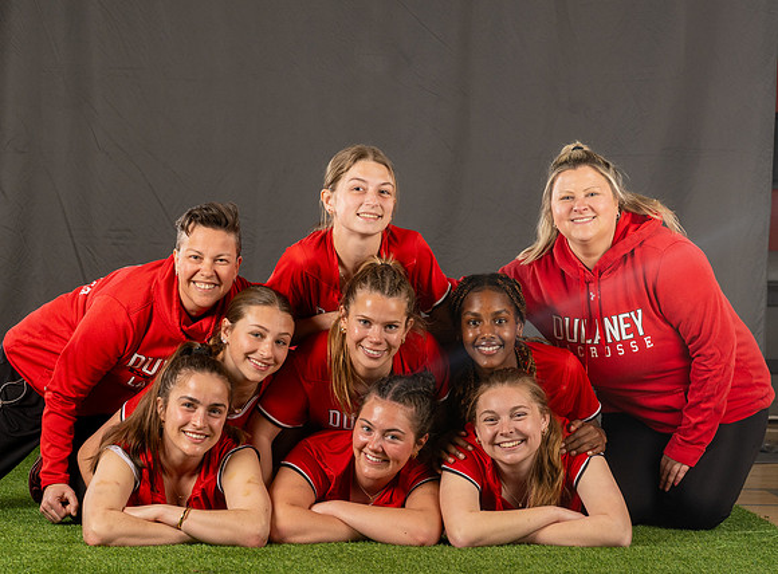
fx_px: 2706
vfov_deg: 12.1
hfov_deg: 16.4
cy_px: 406
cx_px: 424
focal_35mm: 121
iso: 160
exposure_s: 1/125
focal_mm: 70
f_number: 6.3
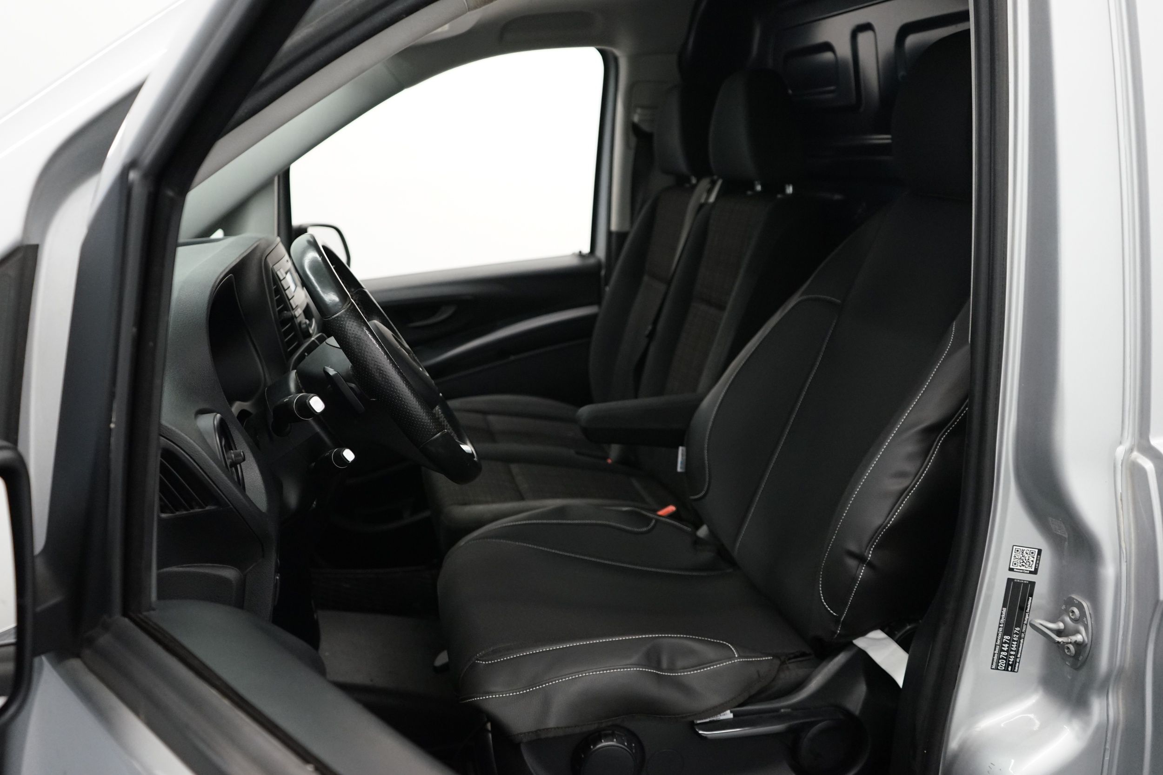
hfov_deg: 61.9
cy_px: 388
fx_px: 969
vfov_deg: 43.6
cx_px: 582
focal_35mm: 30
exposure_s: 1/160
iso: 2500
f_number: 3.5
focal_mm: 30
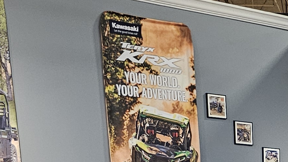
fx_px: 871
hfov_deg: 17.1
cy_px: 439
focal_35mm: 114
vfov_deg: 9.1
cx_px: 422
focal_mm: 6.3
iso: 800
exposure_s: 1/60
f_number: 1.7
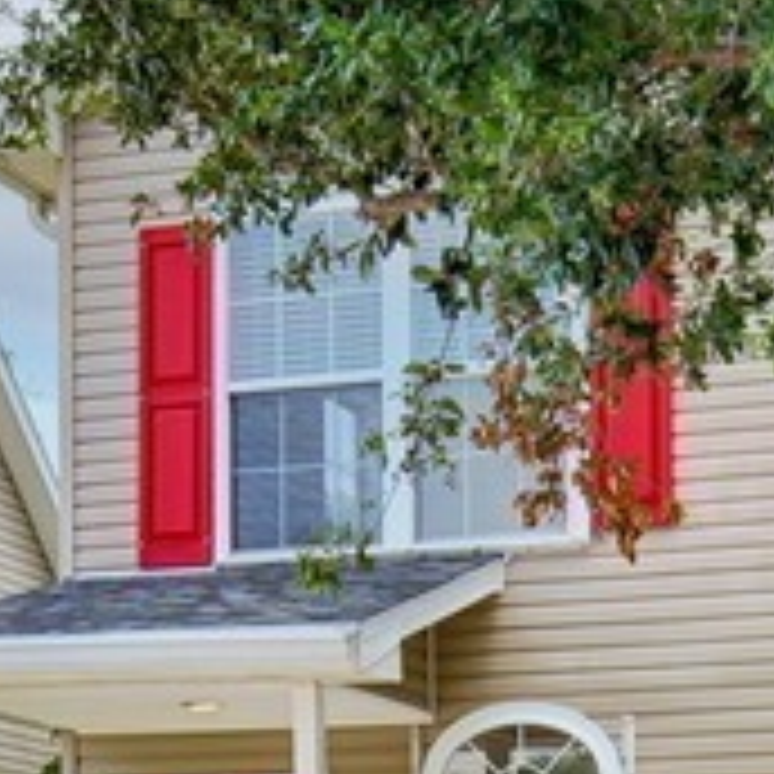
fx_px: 2580
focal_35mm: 102
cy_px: 1012
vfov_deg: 16.1
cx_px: 592
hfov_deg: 17.0
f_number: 8
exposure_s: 1/200
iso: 400
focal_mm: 19
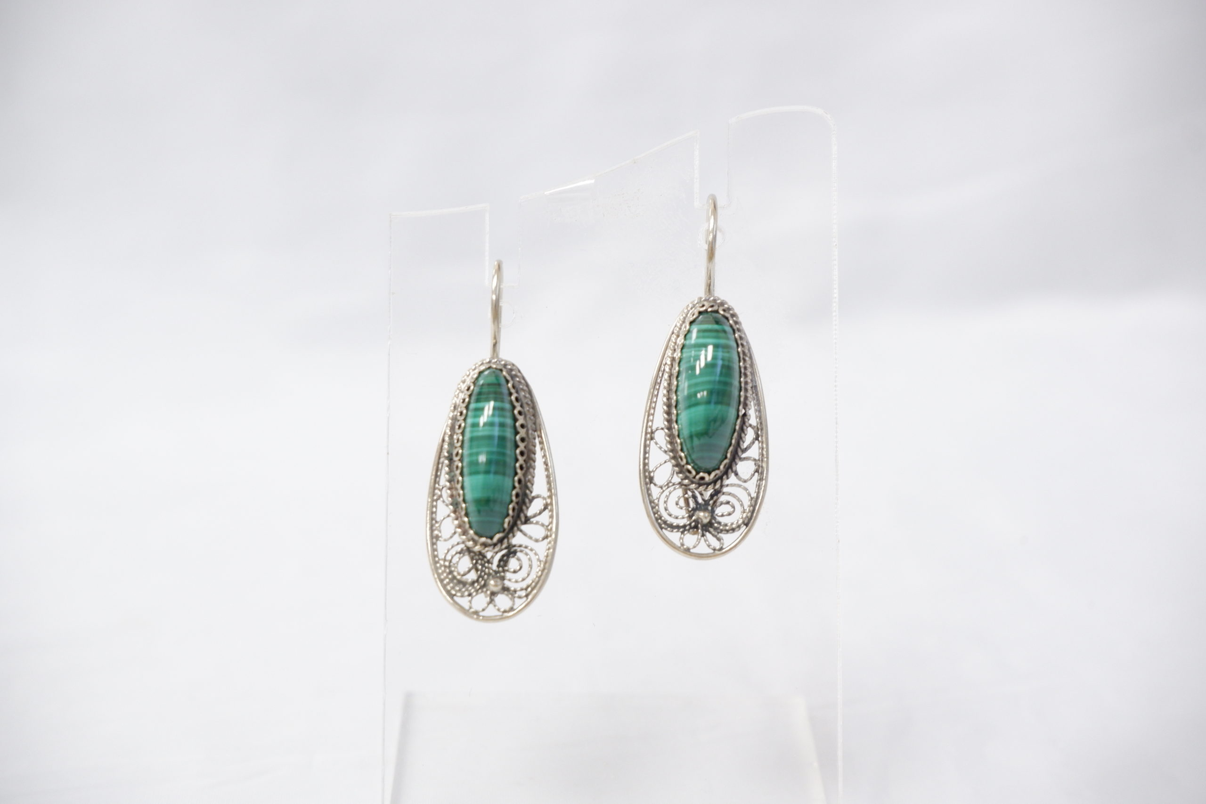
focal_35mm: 66
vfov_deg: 20.6
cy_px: 402
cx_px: 603
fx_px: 2211
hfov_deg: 30.5
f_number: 5.6
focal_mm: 44.5
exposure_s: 1/70
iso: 1250
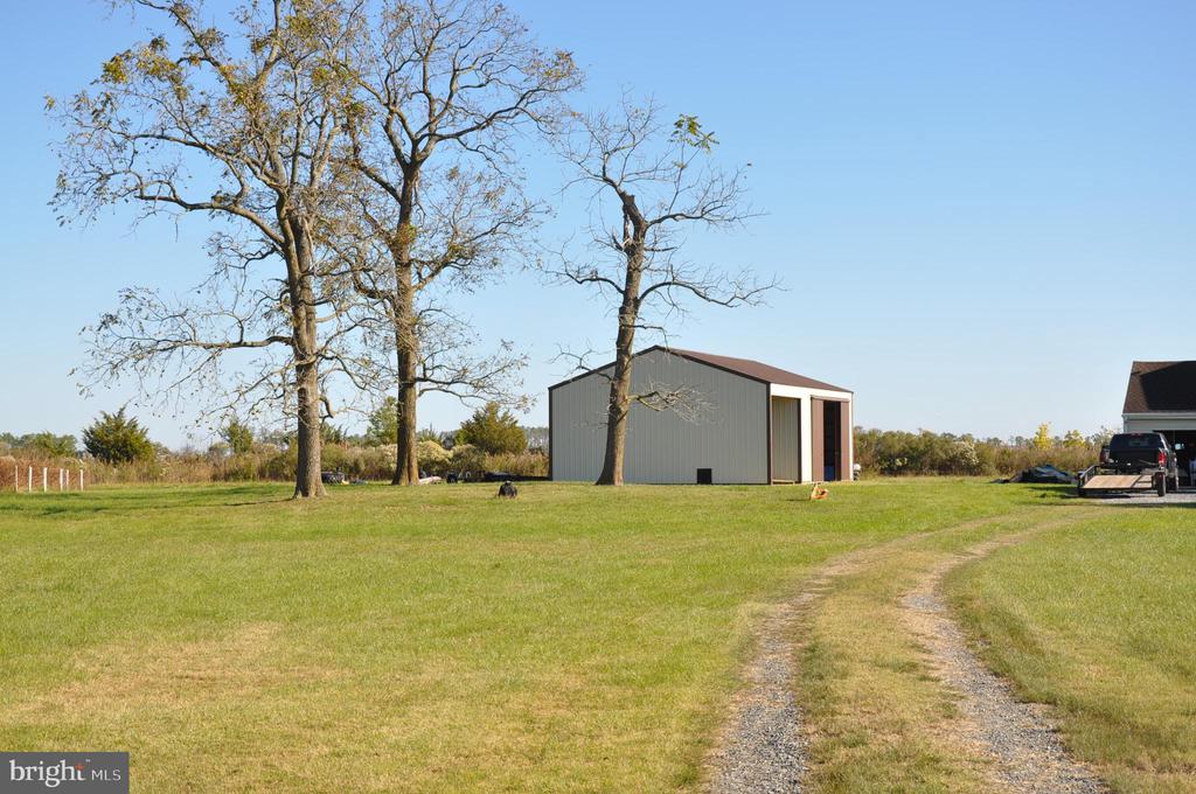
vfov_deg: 25.7
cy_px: 397
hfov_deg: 37.9
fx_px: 1742
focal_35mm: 52
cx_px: 598
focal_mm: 35
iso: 200
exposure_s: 1/320
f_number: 9
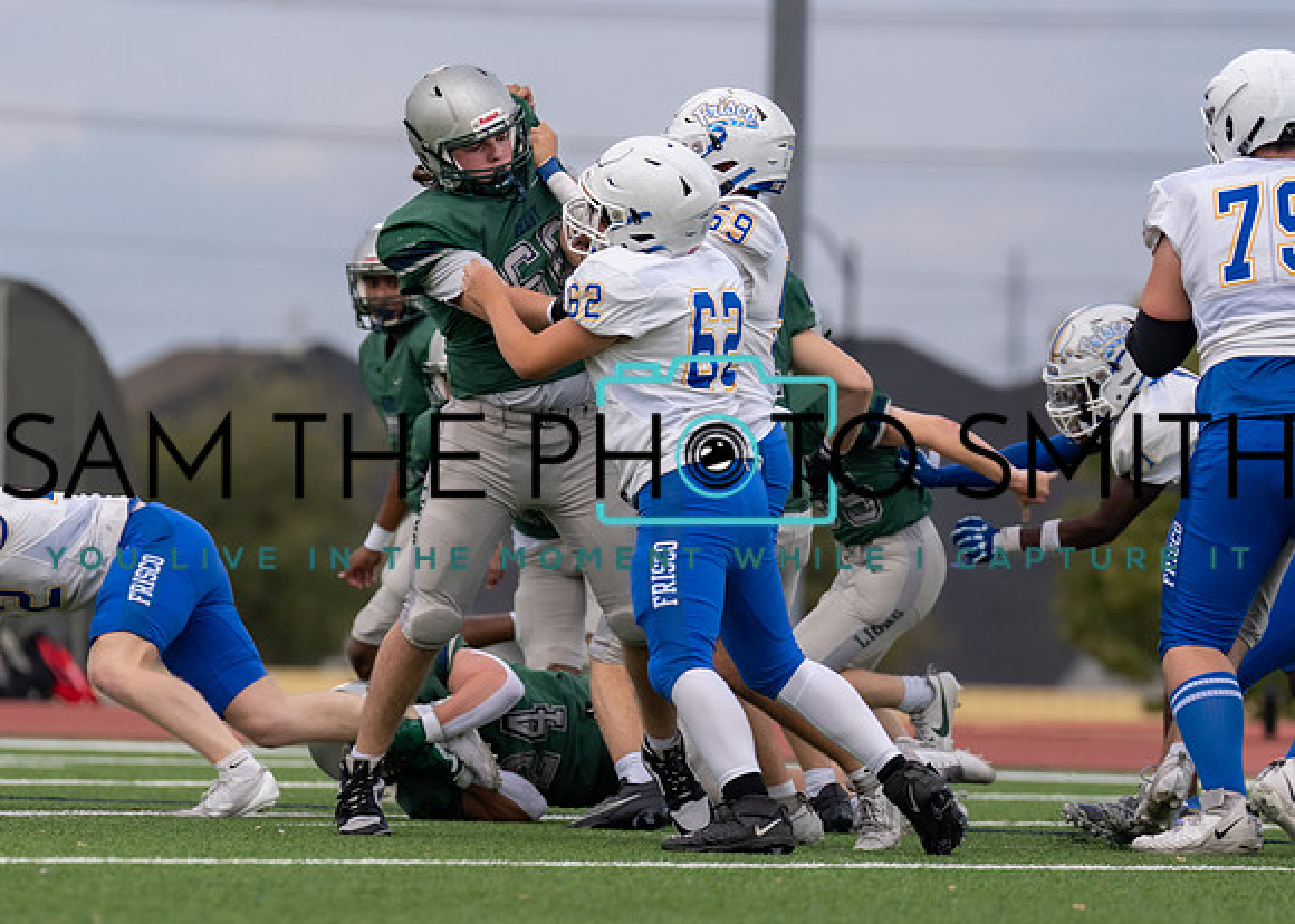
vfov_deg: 3.2
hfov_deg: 4.5
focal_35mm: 445
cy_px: 586
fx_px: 16350
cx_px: 382
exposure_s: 1/1250
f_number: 2.8
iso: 250
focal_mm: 200
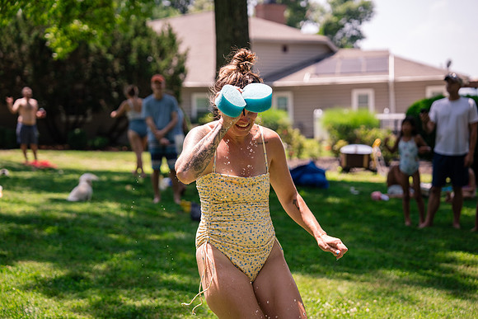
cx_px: 239
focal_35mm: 70
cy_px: 160
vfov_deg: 19.5
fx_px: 930
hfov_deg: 28.8
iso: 250
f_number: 2.8
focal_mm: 70
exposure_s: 1/1600
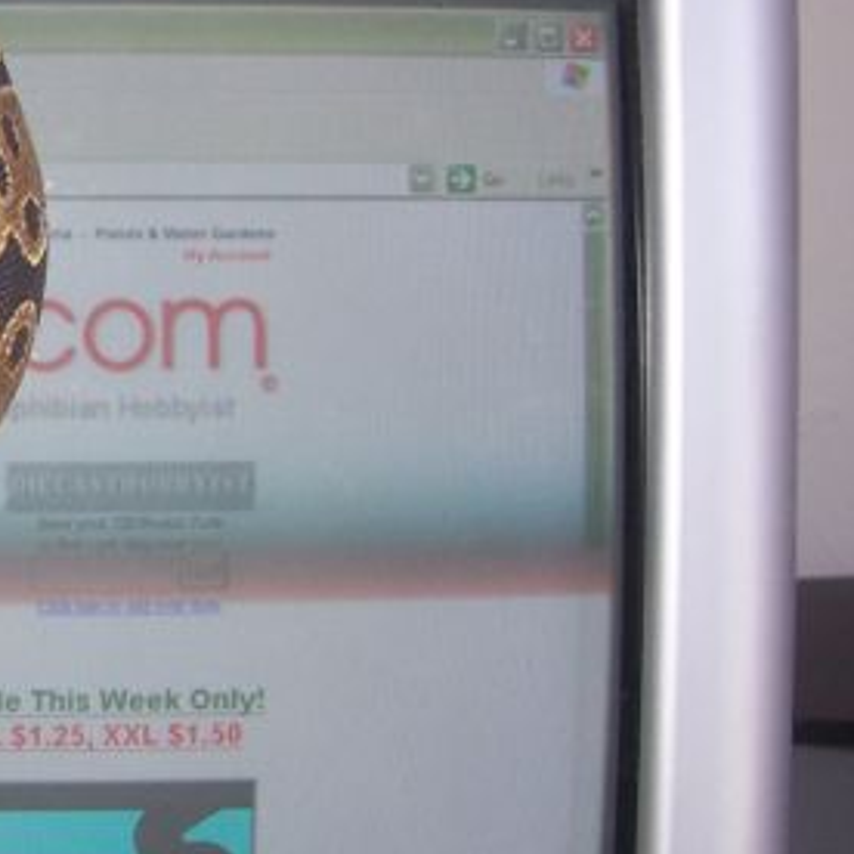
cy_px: 350
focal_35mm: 87
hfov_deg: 18.3
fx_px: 2428
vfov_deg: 19.9
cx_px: -325
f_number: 2.7
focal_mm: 5.6
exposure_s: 1/60
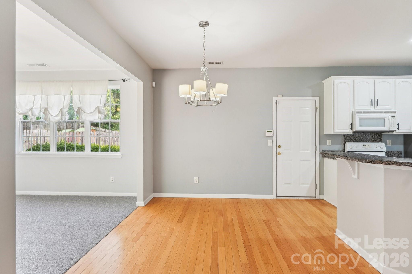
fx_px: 206
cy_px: 137
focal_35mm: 18
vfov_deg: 67.4
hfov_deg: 90.0
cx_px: 206
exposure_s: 1/20
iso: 400
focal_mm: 12
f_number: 8
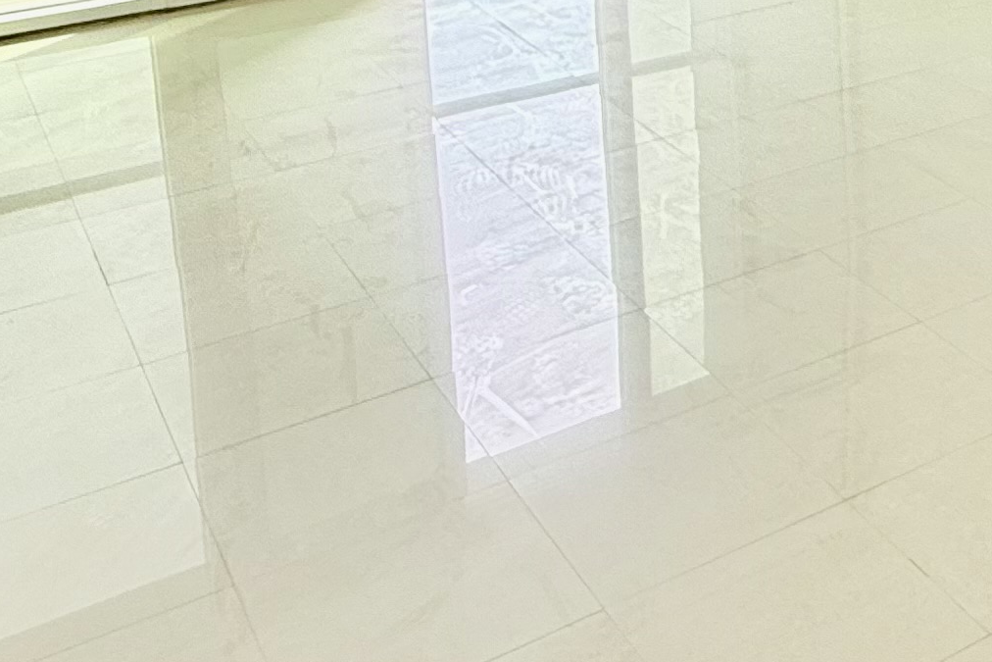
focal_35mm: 58
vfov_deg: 21.1
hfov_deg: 30.4
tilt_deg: -9.5
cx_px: 1124
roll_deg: -0.5
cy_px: -218
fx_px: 1598
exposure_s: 1/100
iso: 50
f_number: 2.2
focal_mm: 2.22
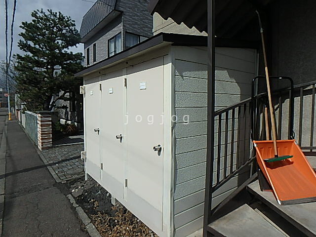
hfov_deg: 79.0
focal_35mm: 21
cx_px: 158
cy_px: 118
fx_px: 192
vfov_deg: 63.4
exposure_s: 1/1600
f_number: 6
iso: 125
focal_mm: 3.7
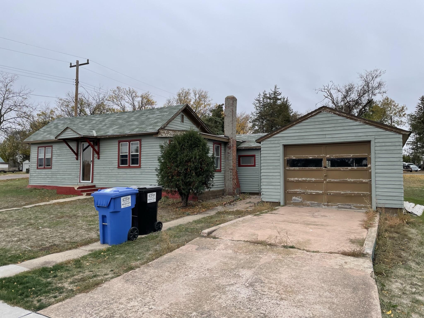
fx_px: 318
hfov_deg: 67.3
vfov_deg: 53.1
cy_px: 159
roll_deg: +0.7
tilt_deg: +3.3
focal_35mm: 26
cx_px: 212
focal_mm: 4.2
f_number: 1.6
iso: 32
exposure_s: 1/1383
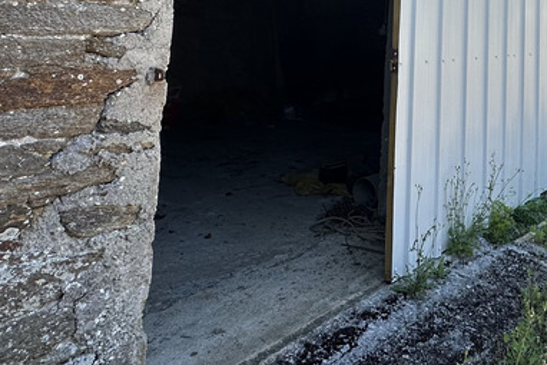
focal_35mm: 39
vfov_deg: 30.6
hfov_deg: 45.4
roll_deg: -1.2
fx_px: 593
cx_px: 483
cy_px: -37
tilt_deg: +6.7
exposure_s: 1/418
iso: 40
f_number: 2.2
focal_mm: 2.22
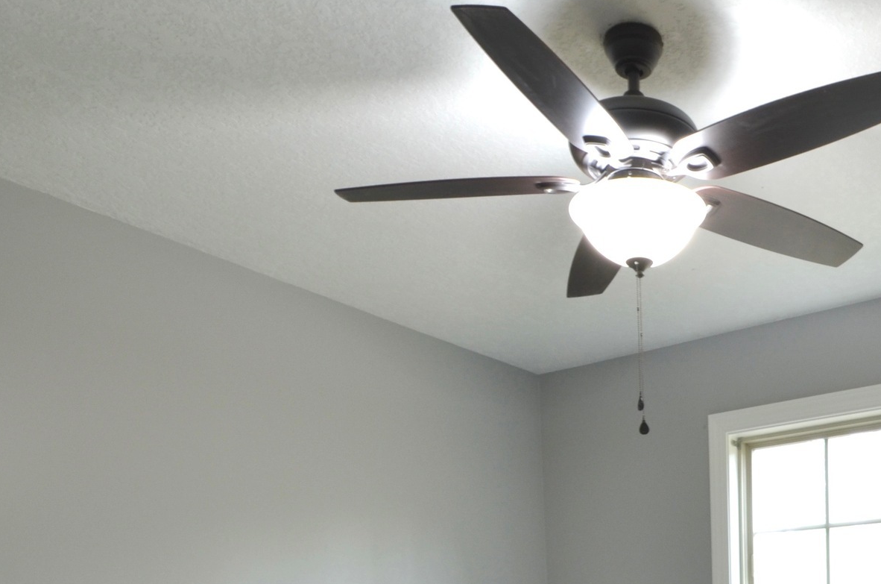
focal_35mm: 39
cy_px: 733
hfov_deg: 47.7
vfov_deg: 28.7
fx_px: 952
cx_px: 664
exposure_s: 1/3
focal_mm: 10
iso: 200
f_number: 9
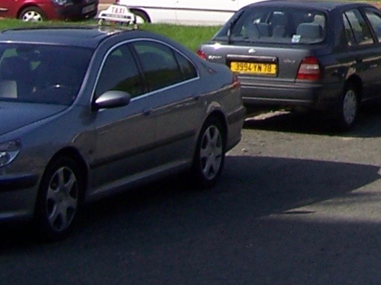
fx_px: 1849
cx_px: 565
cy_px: -286
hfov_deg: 11.3
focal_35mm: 168
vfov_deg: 8.4
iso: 80
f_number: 4
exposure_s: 1/750
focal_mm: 6.3
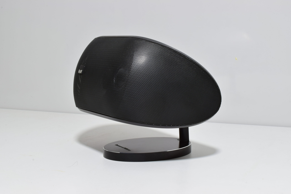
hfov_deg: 33.4
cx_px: 146
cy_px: 97
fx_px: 485
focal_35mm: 60
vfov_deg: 22.6
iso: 100
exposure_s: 4
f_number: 25
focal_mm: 40
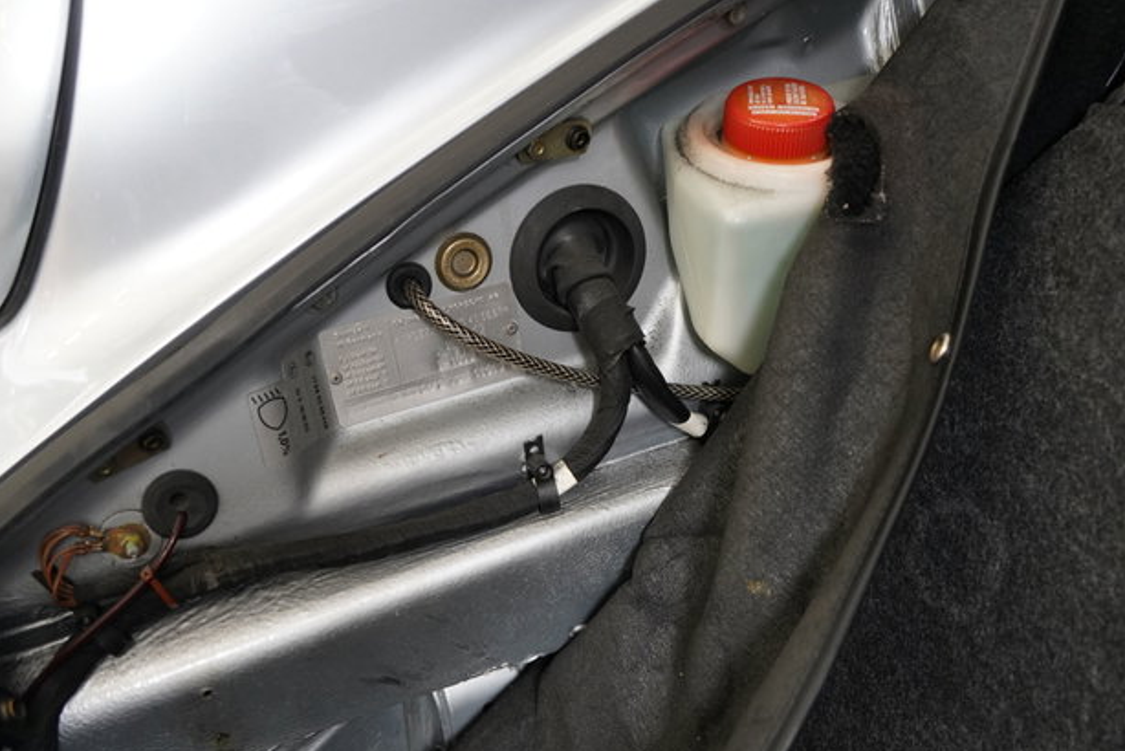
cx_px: 512
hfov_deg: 48.4
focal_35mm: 40
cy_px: 452
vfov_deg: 33.3
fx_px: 1251
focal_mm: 32
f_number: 4
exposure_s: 1/60
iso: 2000
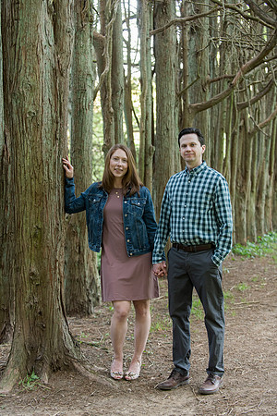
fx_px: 808
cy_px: 208
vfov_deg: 28.8
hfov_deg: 19.5
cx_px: 138
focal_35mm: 70
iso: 1250
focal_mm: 70
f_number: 3.5
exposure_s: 1/60
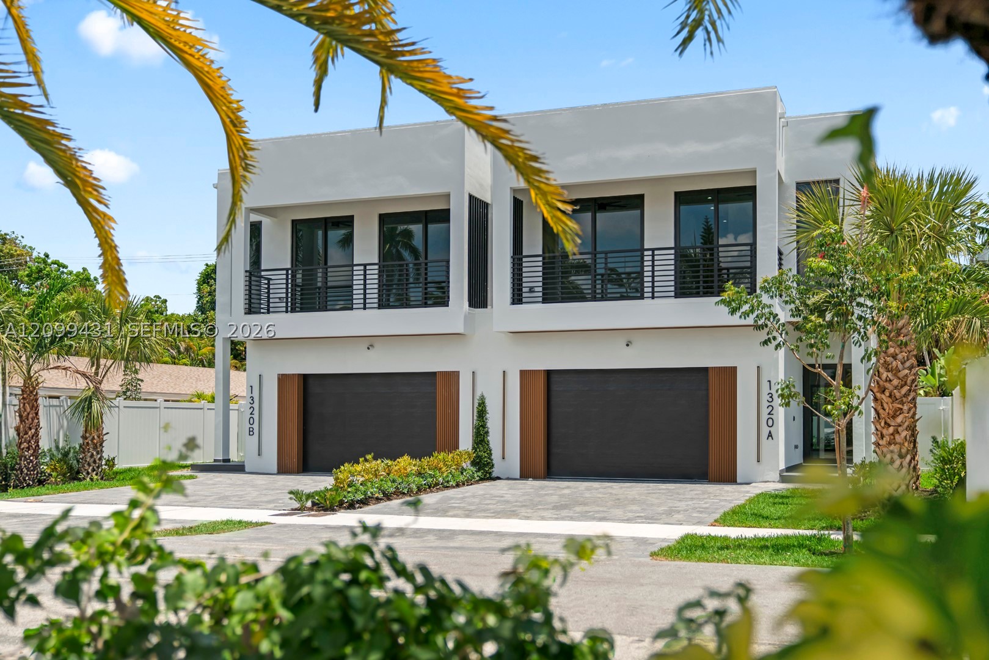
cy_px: 330
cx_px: 494
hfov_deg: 51.9
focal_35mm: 37
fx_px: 1017
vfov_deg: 36.0
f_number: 2.8
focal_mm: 37
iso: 100
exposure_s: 1/640
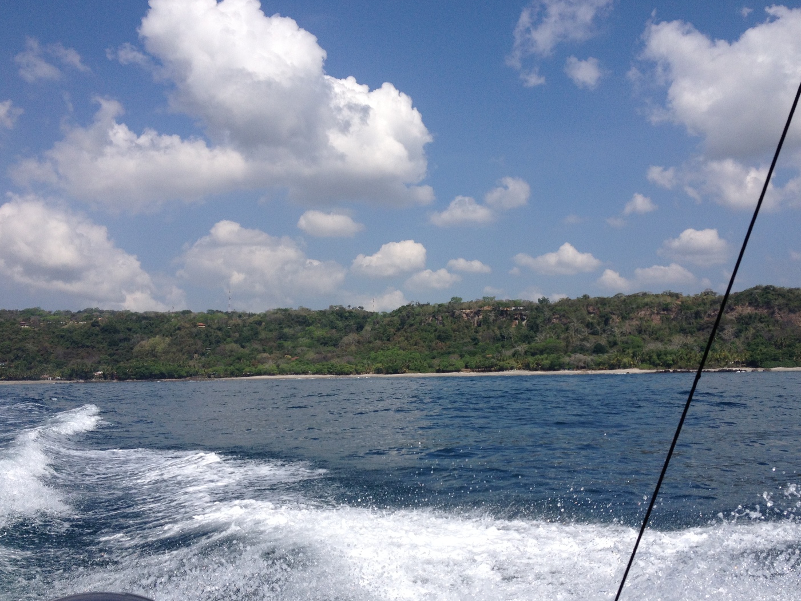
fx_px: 926
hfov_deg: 46.7
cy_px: 326
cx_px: 439
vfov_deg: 35.9
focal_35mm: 40
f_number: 2.4
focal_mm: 4.28
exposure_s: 1/3247
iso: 50
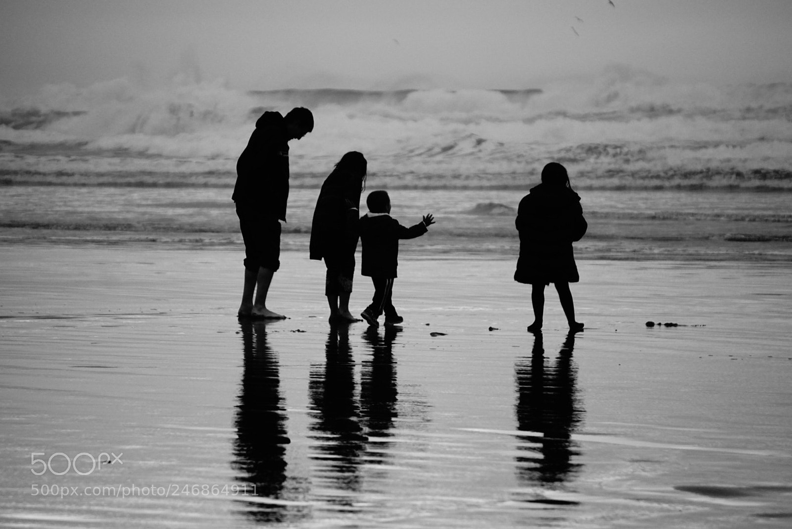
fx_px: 6934
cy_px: 264
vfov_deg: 4.4
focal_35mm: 315
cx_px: 396
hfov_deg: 6.5
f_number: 6.3
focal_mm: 210
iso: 500
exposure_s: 1/400
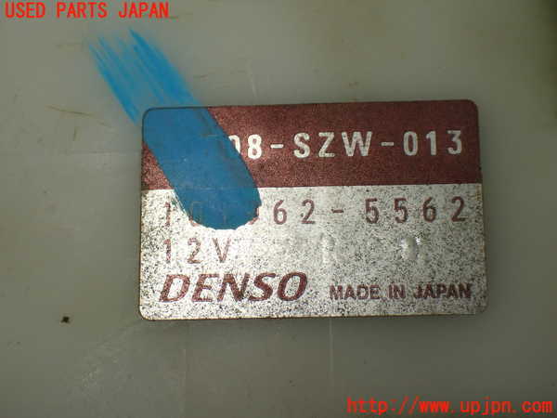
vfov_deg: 23.7
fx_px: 998
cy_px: 209
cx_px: 278
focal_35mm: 62
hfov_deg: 31.2
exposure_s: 1/250
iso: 250
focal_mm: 11.09
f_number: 3.6
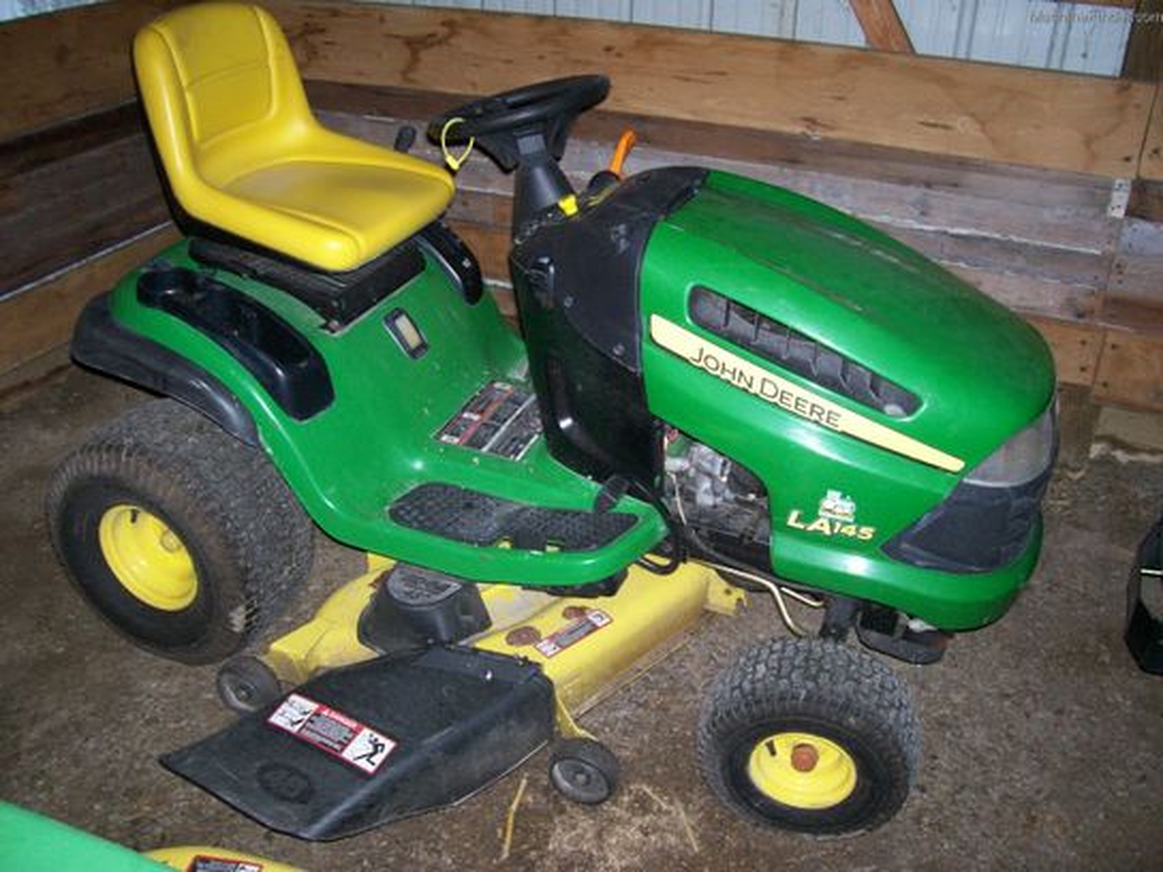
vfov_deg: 41.8
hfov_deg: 54.0
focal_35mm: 34
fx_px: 1142
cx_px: 582
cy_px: 436
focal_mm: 5.6
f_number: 2.7
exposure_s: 1/112
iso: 140
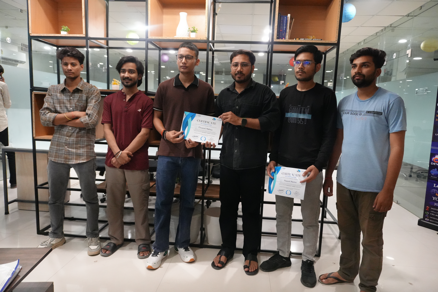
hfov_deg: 70.4
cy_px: 146
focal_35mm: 26
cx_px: 219
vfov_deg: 50.4
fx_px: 310
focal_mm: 17
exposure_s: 1/160
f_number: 4
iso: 5000
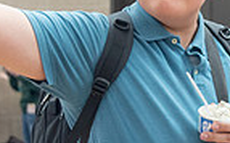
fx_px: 1390
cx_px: 347
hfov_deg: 9.2
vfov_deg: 5.9
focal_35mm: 222
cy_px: 23
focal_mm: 48
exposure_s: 1/200
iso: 1250
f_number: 4
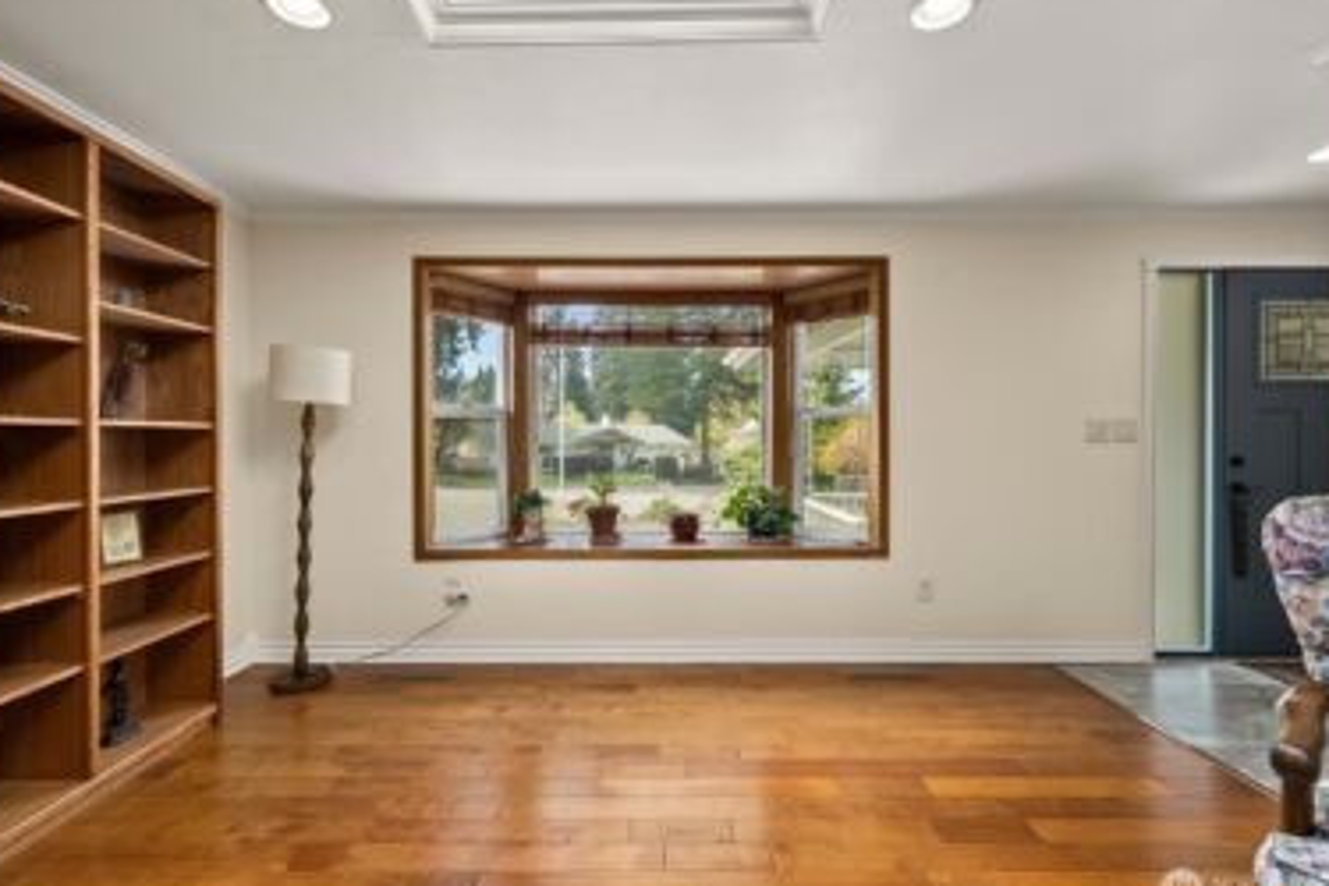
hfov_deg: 96.7
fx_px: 591
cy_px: 448
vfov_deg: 73.7
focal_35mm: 16
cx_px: 656
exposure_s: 1/30
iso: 1000
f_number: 7.1
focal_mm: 15
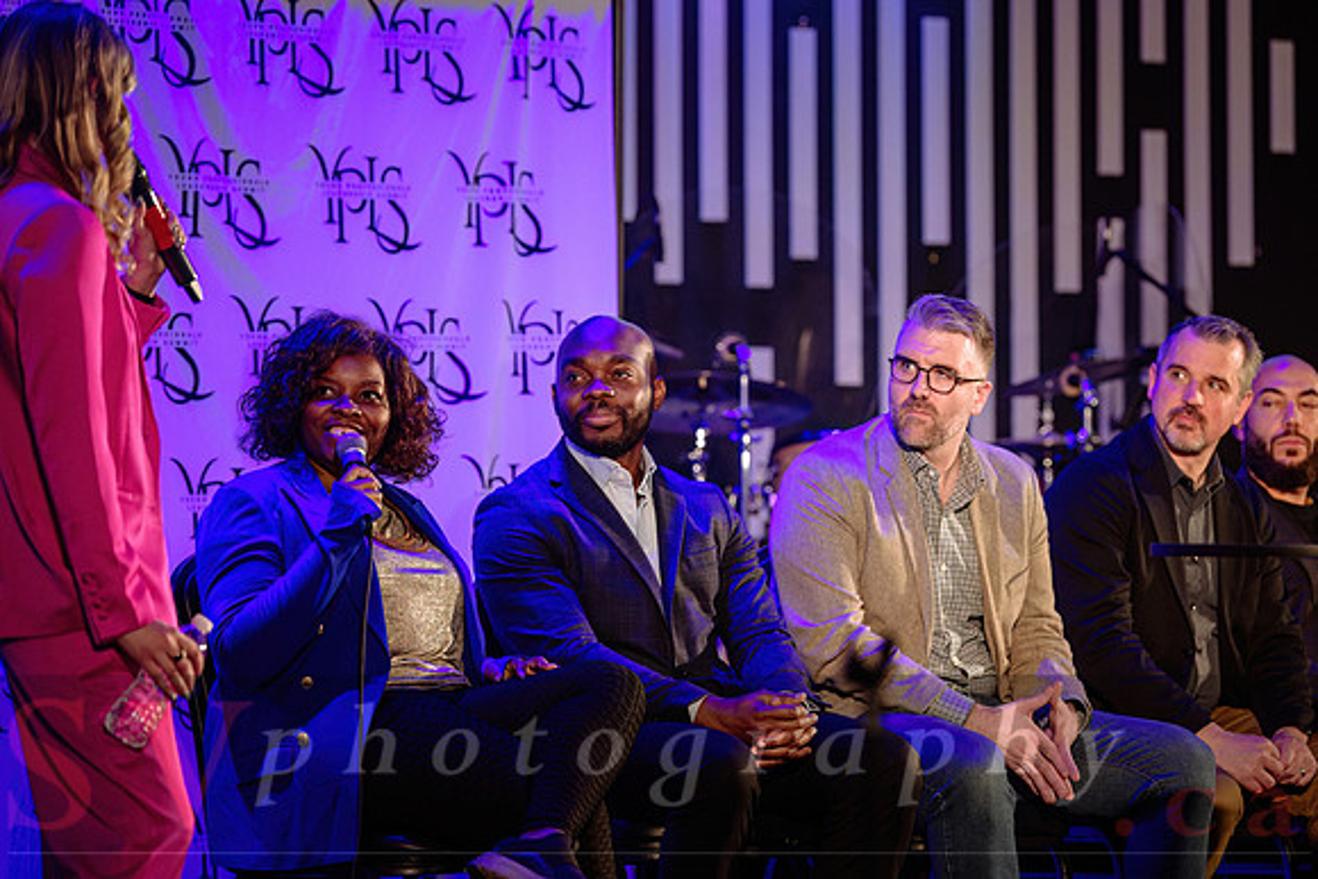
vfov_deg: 8.6
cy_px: 440
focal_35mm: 160
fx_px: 5859
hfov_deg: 12.8
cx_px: 659
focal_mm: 160
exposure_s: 1/200
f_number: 4
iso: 1600
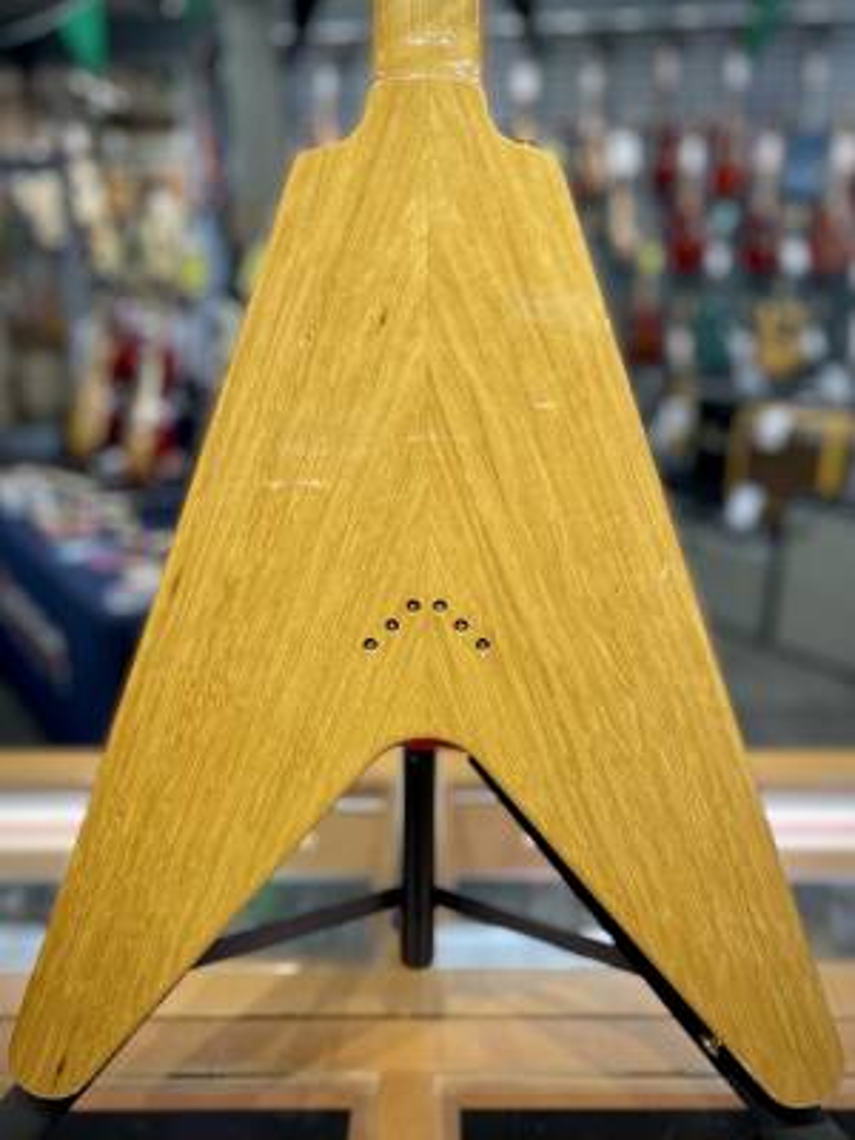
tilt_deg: -18.9
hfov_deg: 53.1
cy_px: 570
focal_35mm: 26
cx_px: 428
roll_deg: +2.6
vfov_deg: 67.3
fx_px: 856
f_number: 1.6
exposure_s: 1/120
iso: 64
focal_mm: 4.2
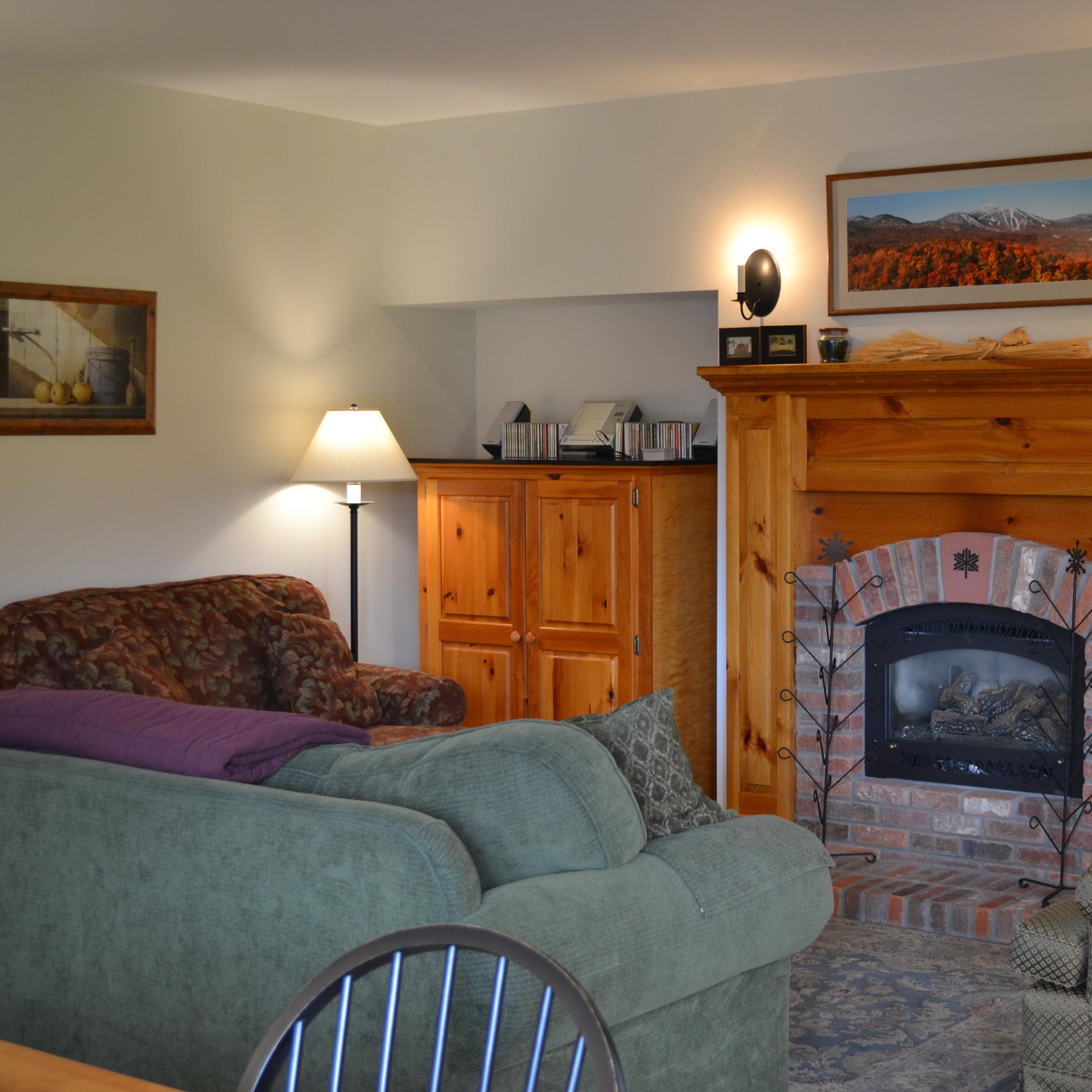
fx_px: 1986
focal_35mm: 56
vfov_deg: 30.7
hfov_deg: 30.6
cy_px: 546
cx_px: 698
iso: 400
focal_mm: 29
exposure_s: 1/25
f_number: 4.5
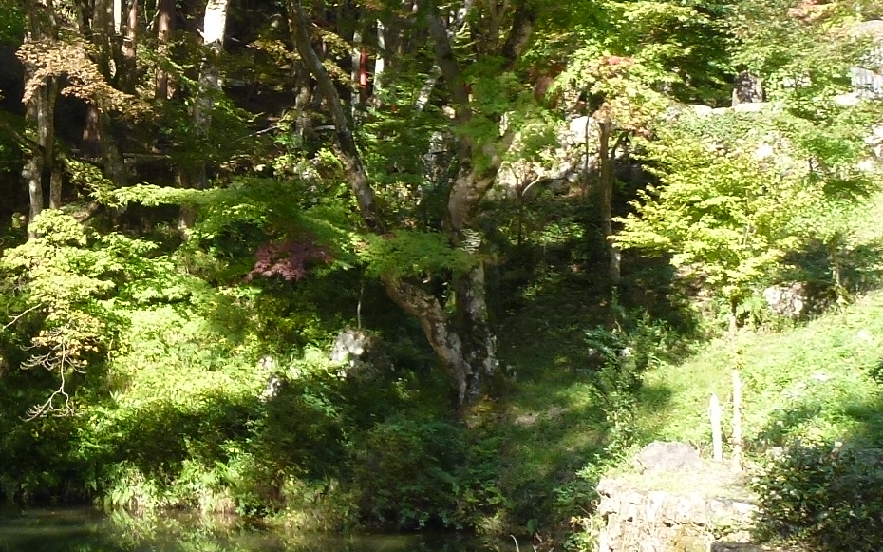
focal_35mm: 70
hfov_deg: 27.3
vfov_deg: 18.6
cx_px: -42
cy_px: 196
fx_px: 1684
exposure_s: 1/125
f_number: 4
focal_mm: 4.3
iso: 100
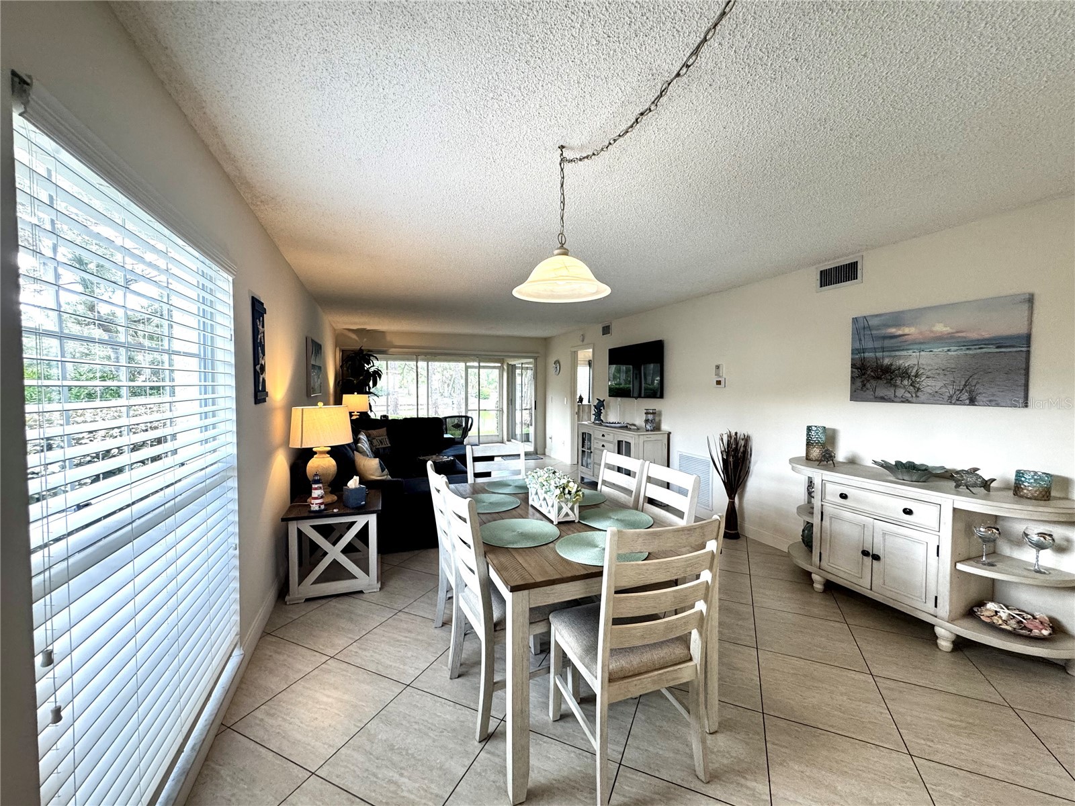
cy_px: 403
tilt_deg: -3.0
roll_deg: -0.5
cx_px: 538
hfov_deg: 102.1
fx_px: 435
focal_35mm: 14
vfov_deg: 85.7
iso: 160
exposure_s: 1/120
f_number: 2.2
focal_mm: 2.22
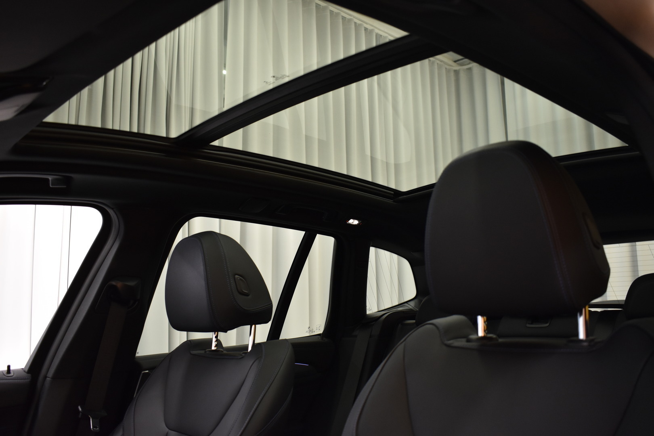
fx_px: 572
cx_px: 327
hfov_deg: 59.5
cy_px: 218
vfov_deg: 41.7
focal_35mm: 32
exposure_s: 1/30
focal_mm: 21
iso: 1000
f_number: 3.8
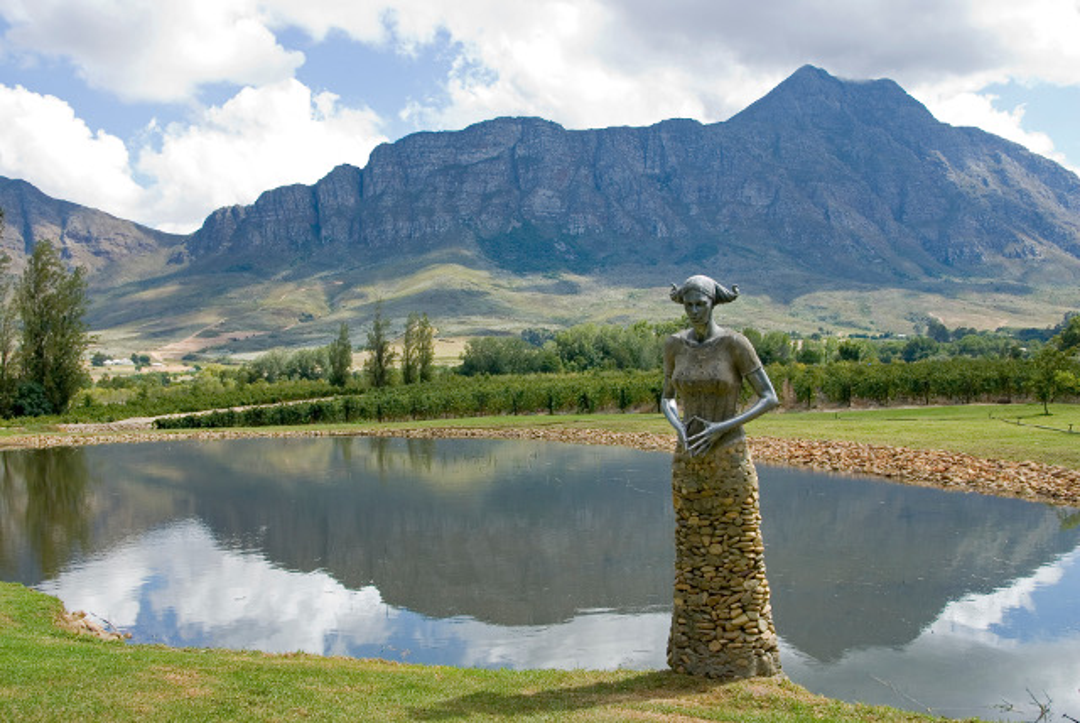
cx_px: 540
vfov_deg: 34.3
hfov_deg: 49.5
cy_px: 362
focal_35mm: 39
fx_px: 1171
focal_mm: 26
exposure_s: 1/160
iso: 100
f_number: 6.3
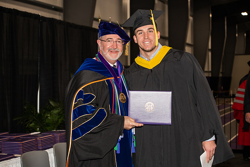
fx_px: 486
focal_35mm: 70
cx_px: 125
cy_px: 84
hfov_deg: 28.8
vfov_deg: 19.5
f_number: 5.6
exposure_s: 1/200
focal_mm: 70
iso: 1000
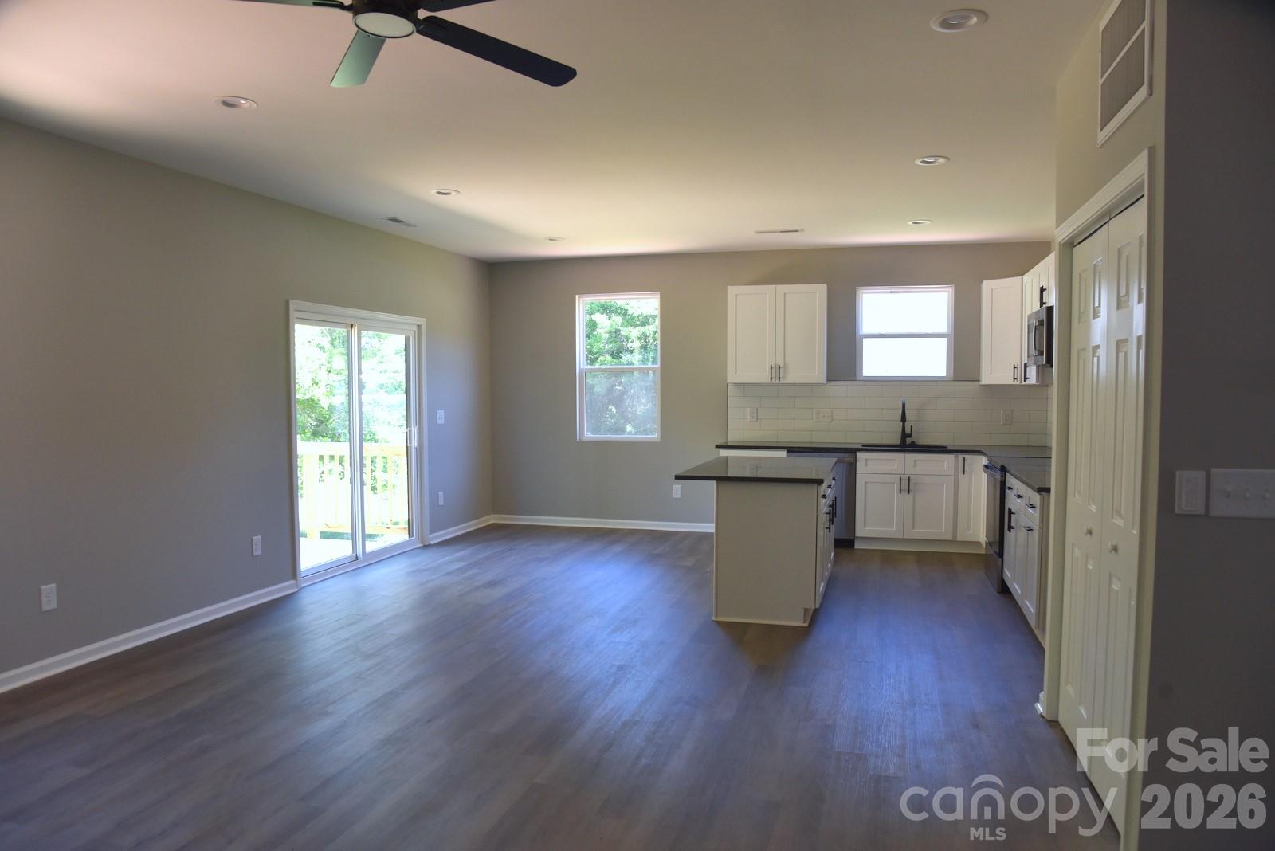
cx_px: 638
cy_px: 426
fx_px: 850
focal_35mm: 24
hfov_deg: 73.7
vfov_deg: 53.2
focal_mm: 24
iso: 640
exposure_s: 1/100
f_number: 5
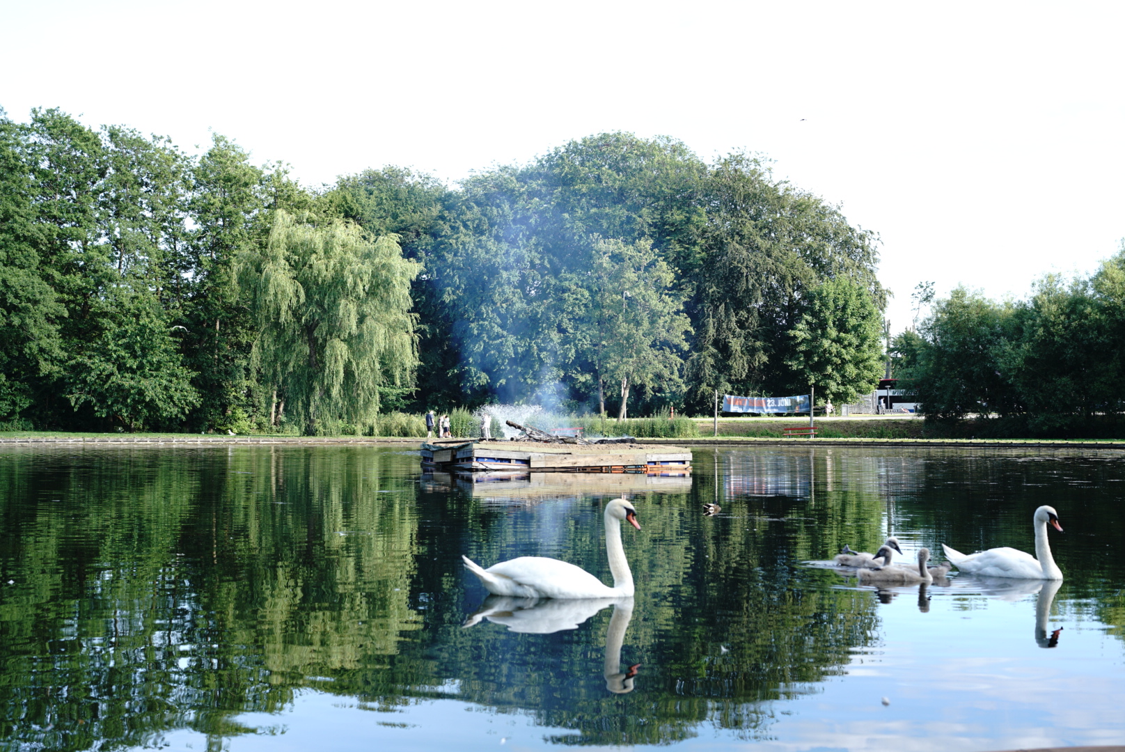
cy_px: 376
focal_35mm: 50
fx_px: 1564
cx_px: 562
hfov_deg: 39.6
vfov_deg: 27.0
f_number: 5
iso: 100
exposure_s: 1/125
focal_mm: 50
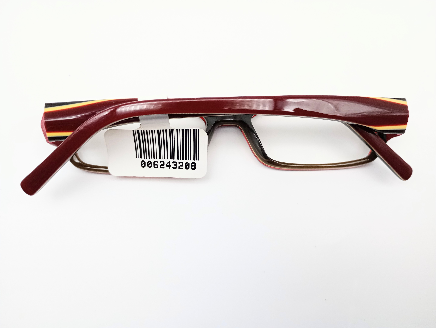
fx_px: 353
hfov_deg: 63.4
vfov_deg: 49.9
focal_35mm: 28
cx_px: 218
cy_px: 164
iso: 137
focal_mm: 4.27
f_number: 1.8
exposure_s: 1/100
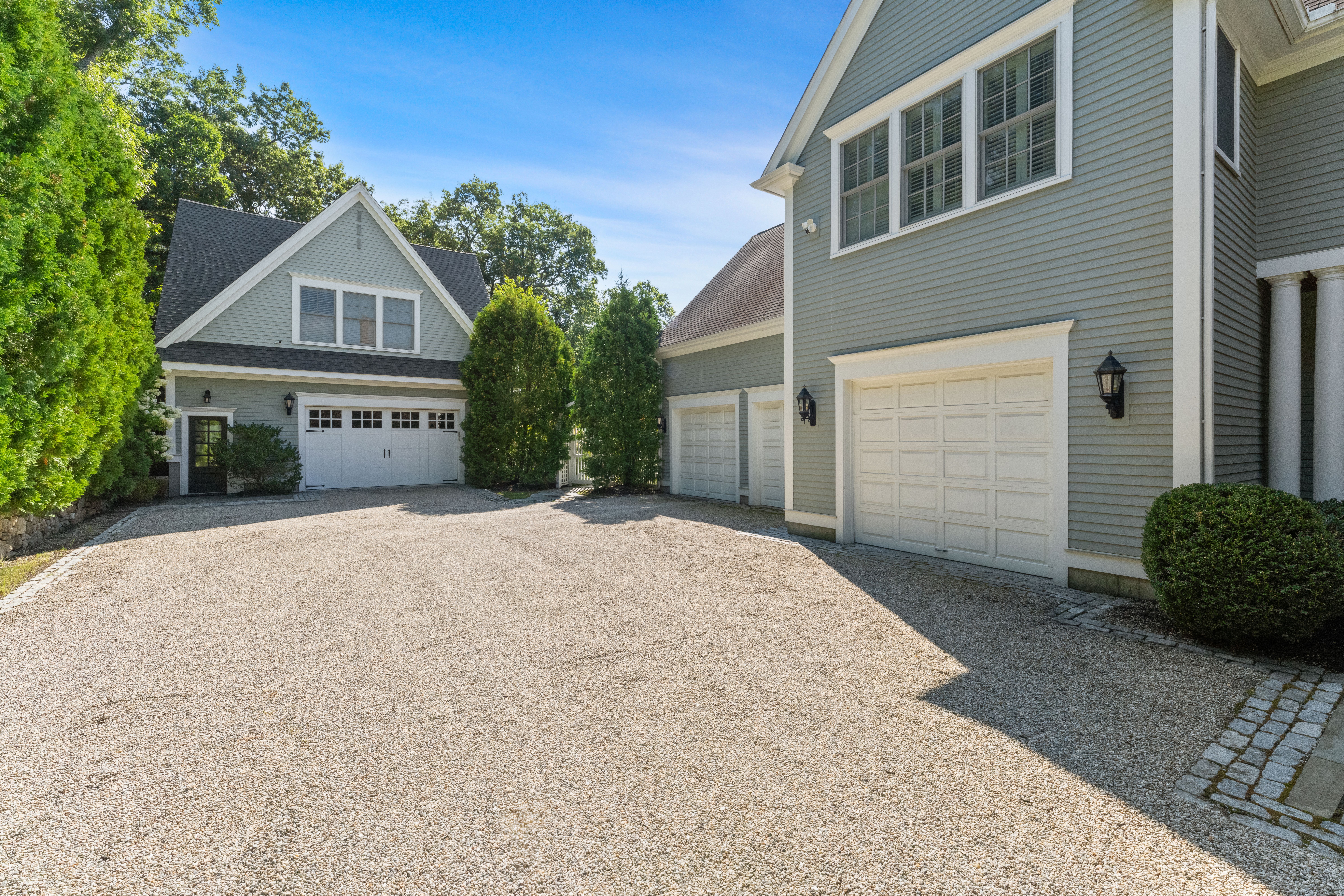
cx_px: 672
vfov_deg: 77.7
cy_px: 448
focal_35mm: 15
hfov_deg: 100.8
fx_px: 556
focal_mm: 14.9
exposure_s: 1/500
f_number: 11
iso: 3200
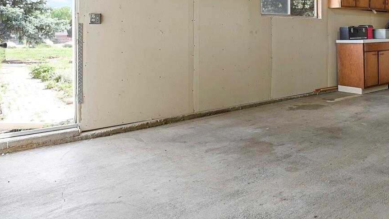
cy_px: 28
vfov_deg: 33.9
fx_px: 340
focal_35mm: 33
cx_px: 327
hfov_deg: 54.2
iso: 250
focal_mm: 17
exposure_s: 1/2
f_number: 8
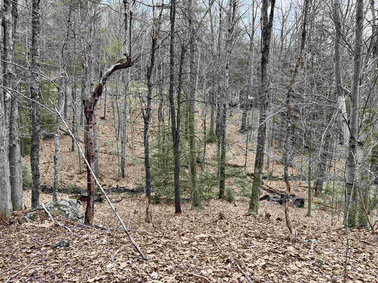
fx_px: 284
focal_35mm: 26
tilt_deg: -8.9
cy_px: 142
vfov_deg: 53.1
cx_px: 189
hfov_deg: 67.3
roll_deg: -0.3
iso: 50
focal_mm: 5.7
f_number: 1.5
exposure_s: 1/604
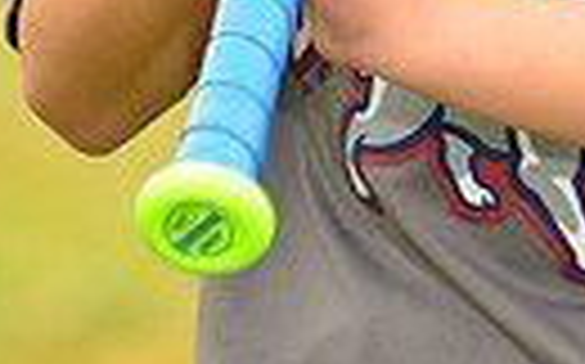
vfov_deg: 1.5
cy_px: -620
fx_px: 13444
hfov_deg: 2.5
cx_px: 628
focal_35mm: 844
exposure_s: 1/250
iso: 160
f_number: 5.6
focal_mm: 185
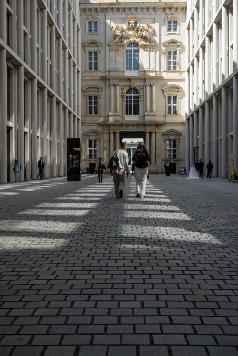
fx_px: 436
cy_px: 178
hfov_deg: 30.5
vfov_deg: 44.5
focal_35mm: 44
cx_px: 119
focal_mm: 44
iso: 280
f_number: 9
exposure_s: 1/250
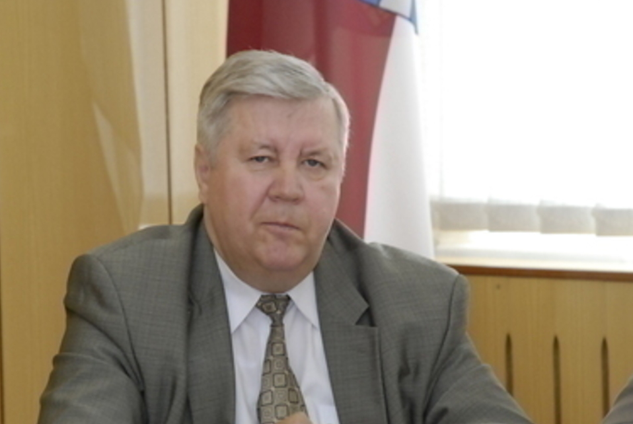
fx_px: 4767
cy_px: 275
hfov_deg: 7.6
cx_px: 249
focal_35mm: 271
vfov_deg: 5.1
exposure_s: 1/125
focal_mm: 135
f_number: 5.6
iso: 1250
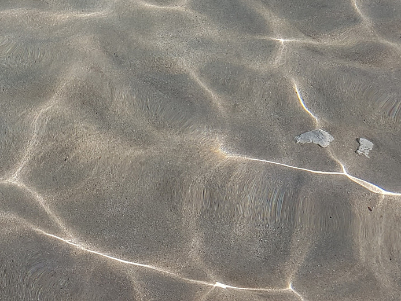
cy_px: -42
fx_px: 695
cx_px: 39
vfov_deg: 22.8
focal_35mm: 60
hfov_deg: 30.7
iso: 40
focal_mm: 4.2
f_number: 1.7
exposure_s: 1/3480
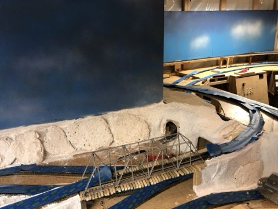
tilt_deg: -18.3
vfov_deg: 49.7
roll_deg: +2.7
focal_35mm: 28
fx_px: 225
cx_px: 139
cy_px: 104
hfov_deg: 63.4
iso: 40
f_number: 1.8
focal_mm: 4
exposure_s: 1/20
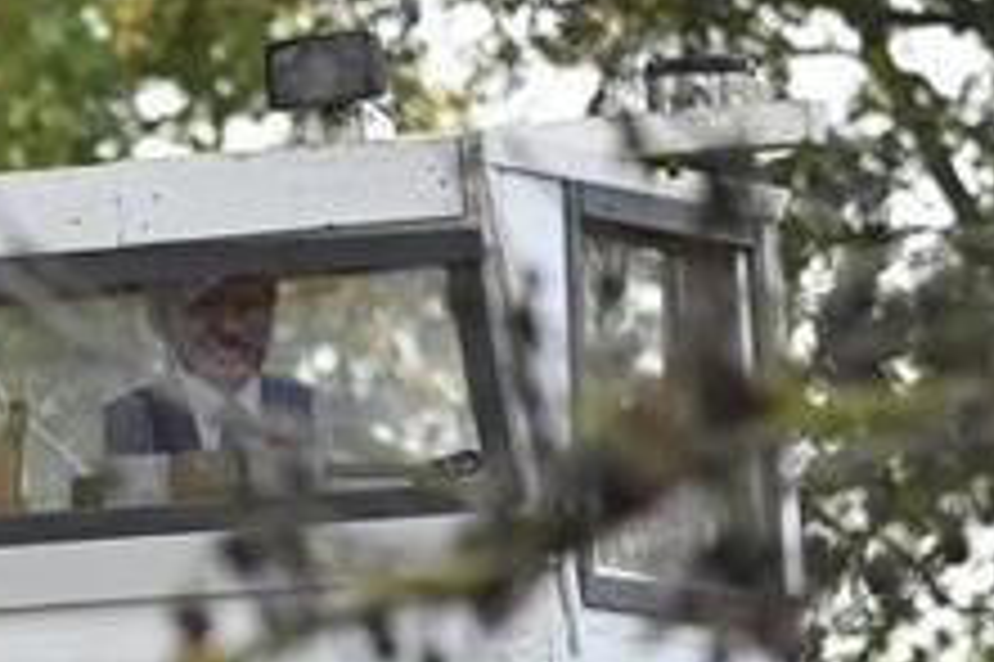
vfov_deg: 2.2
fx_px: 17299
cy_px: 1358
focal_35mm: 627
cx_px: -567
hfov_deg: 3.3
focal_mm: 140
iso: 320
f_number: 4.8
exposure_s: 1/500
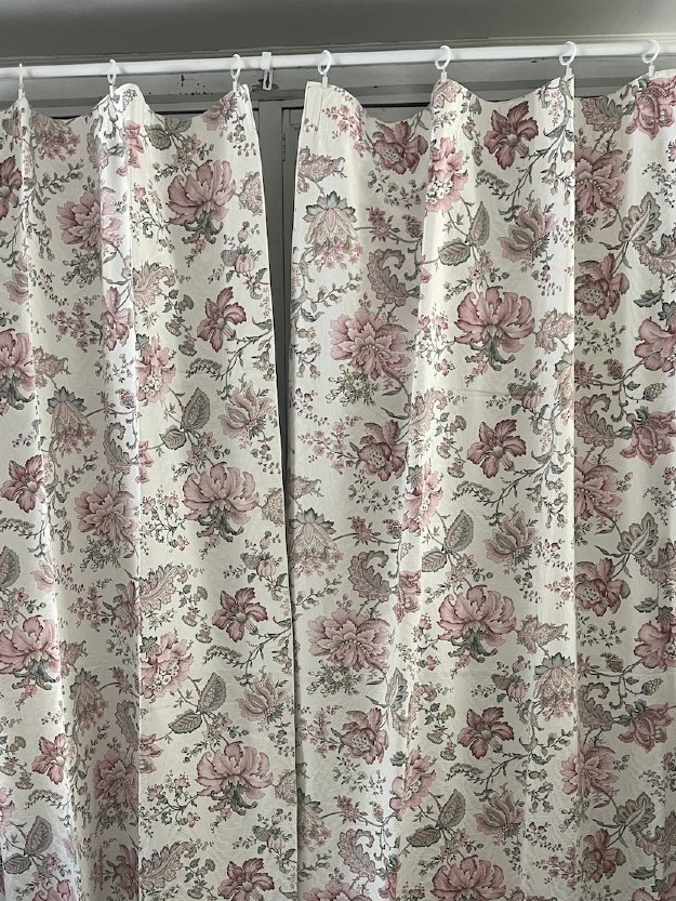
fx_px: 937
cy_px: 638
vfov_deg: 49.9
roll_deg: +0.7
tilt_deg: -8.6
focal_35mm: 36
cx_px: 290
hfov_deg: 39.6
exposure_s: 1/68
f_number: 1.6
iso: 125
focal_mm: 5.1
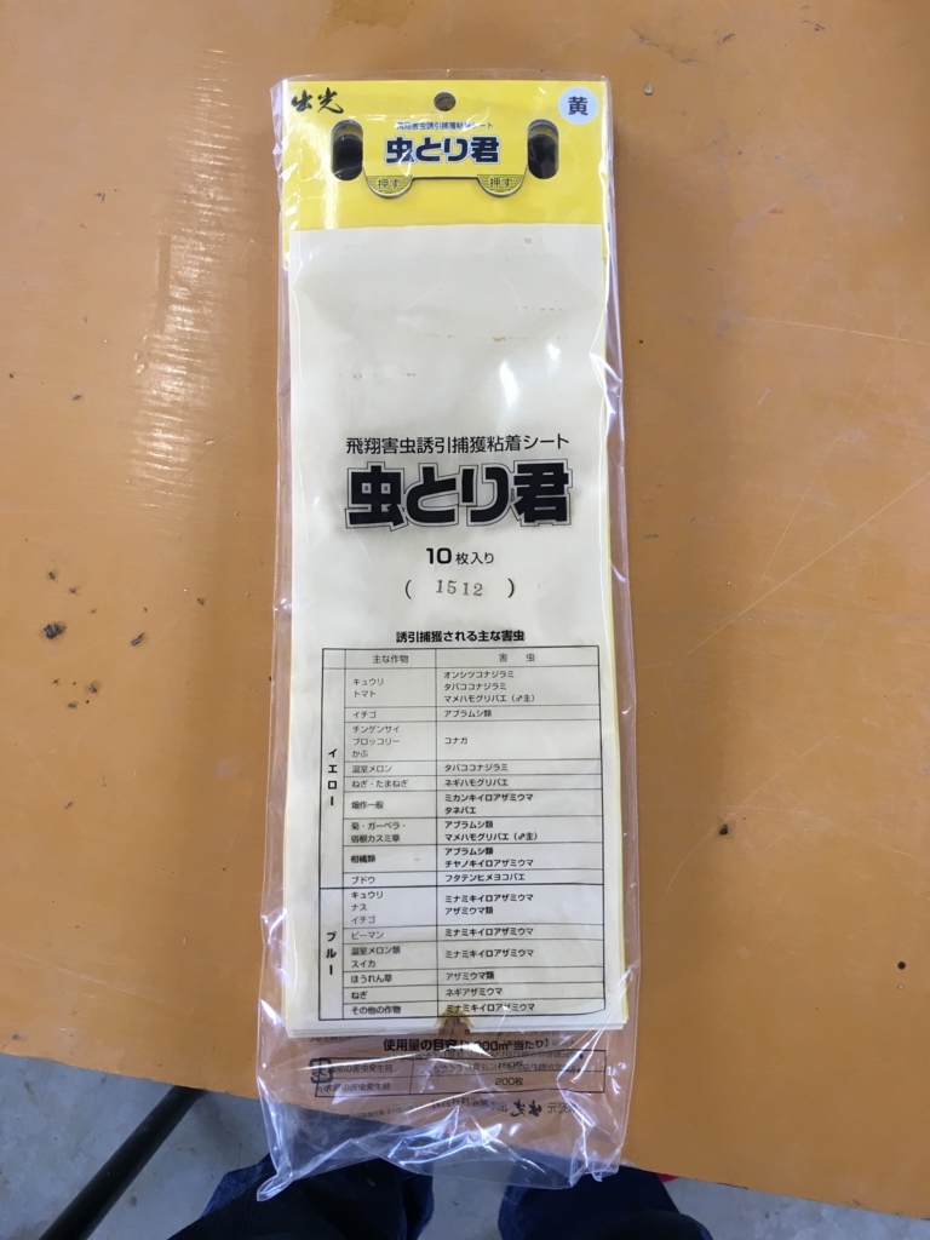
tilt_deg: -84.4
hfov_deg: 48.2
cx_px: 465
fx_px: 1039
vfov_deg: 61.7
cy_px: 620
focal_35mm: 29
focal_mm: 4.15
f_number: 2.2
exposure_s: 1/30
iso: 25
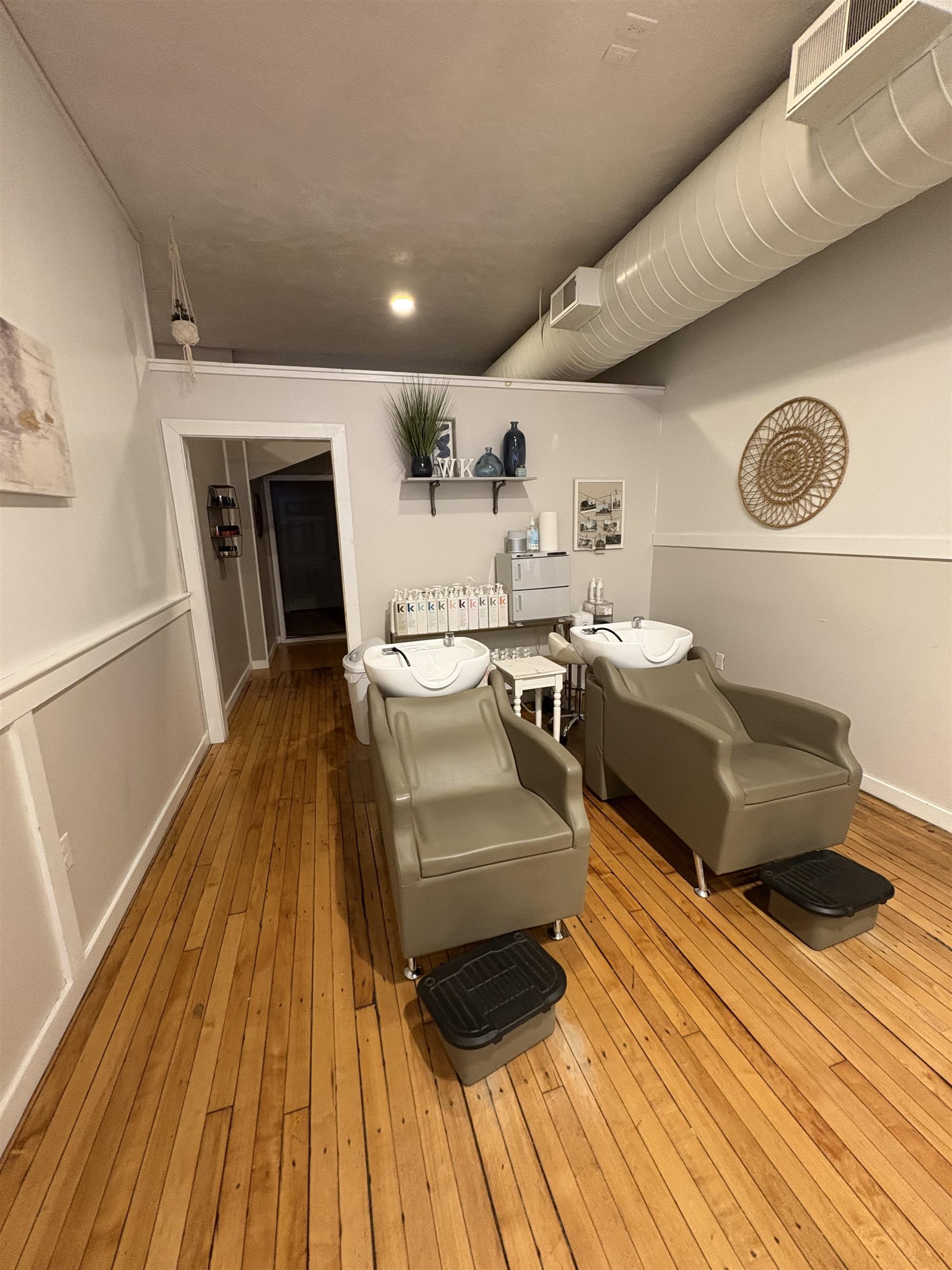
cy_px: 635
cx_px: 476
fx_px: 513
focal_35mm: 14
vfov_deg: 102.1
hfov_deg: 85.7
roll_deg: +1.8
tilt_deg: -9.5
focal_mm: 2.22
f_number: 2.2
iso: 320
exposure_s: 1/60
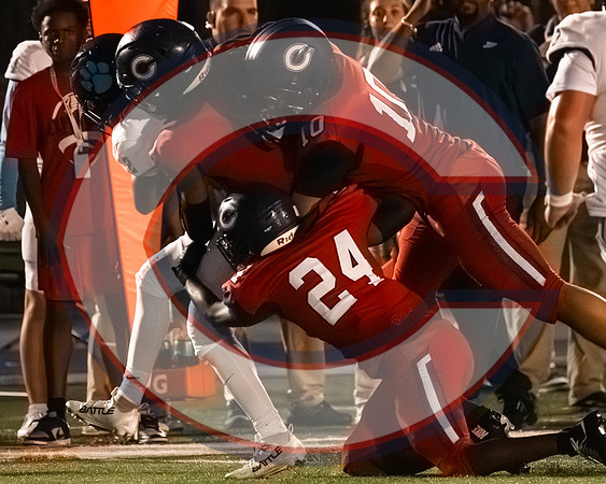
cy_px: 194
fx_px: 17819
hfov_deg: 1.9
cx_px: 312
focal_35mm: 994
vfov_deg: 1.6
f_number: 4.5
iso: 25600
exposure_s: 1/3200
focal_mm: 400
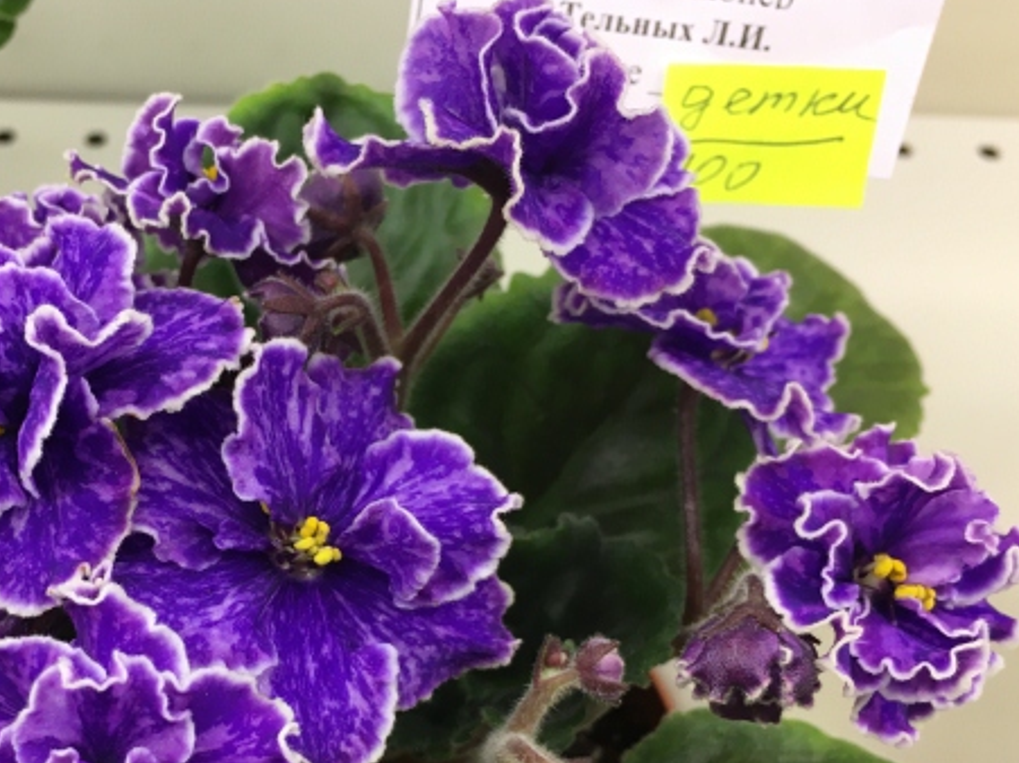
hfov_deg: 41.4
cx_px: 316
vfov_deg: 31.8
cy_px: 541
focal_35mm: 45
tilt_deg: -54.5
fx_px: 1324
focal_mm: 4.15
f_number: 2.2
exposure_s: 1/33
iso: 25
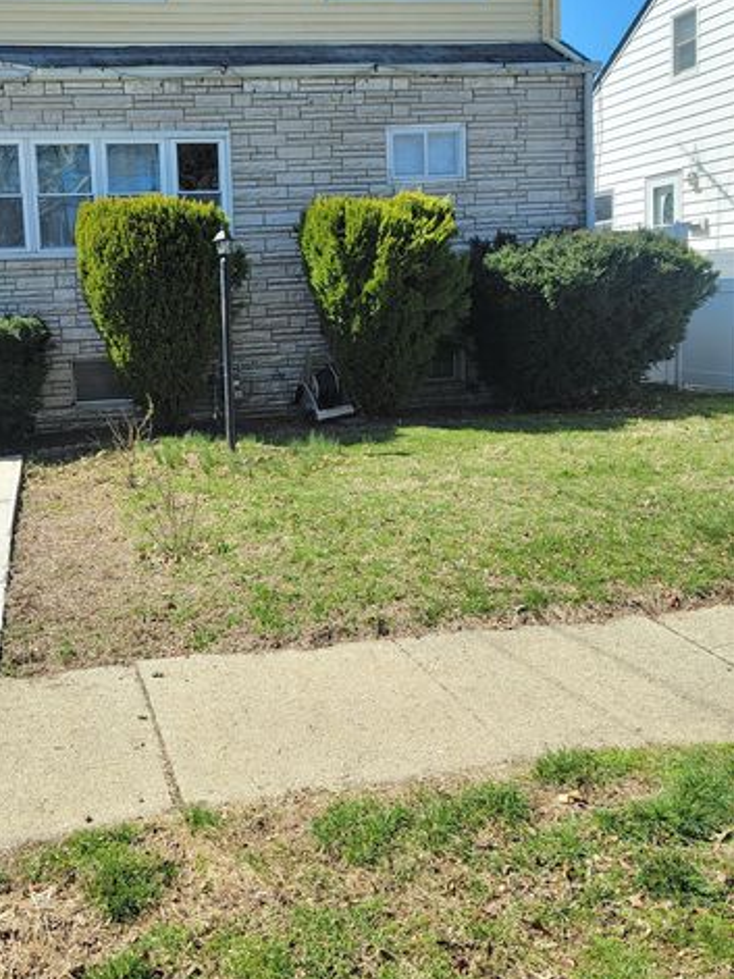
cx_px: 216
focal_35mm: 34
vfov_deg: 53.7
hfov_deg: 41.0
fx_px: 962
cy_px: 404
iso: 16
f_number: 1.8
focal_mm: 6.7
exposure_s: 1/514
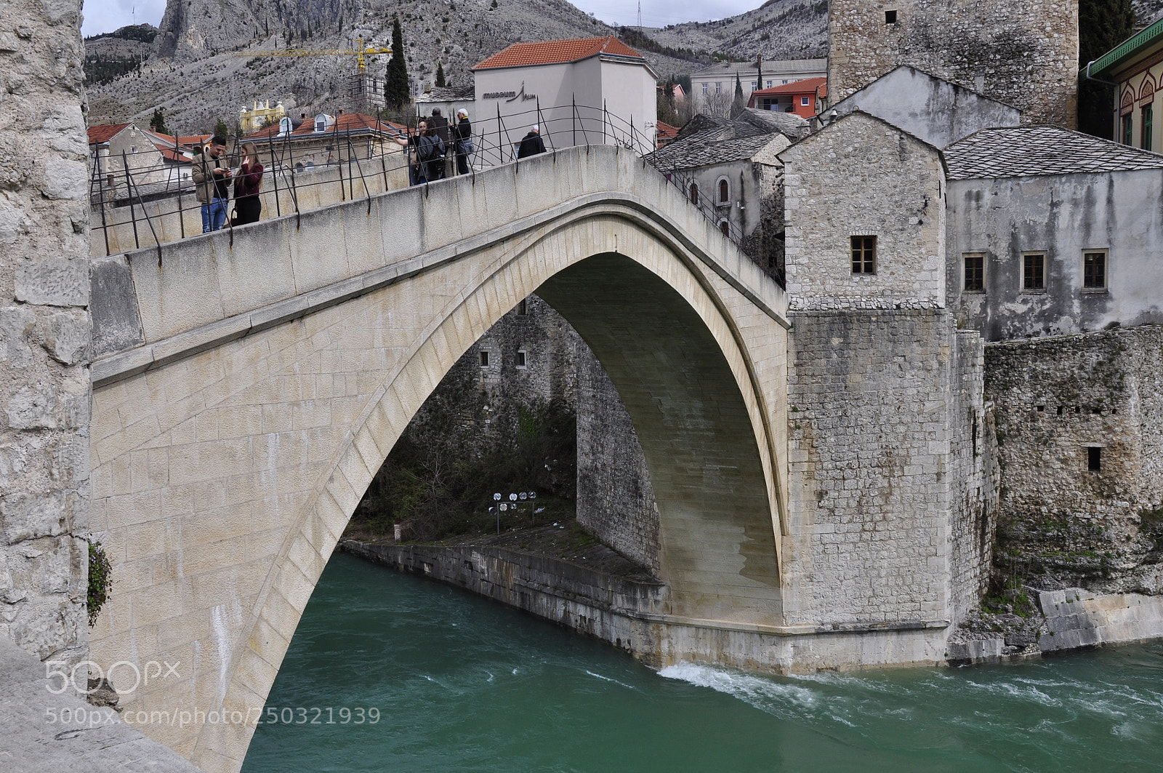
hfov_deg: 57.3
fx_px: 1065
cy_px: 386
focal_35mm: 33
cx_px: 582
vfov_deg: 39.9
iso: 200
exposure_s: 1/320
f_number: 10
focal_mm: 22
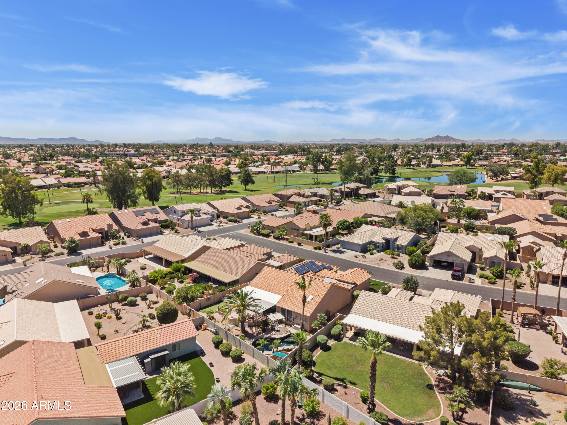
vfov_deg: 56.8
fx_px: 393
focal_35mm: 24
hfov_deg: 71.6
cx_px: 284
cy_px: 212
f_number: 1.8
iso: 200
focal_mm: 8.67
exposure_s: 1/6000
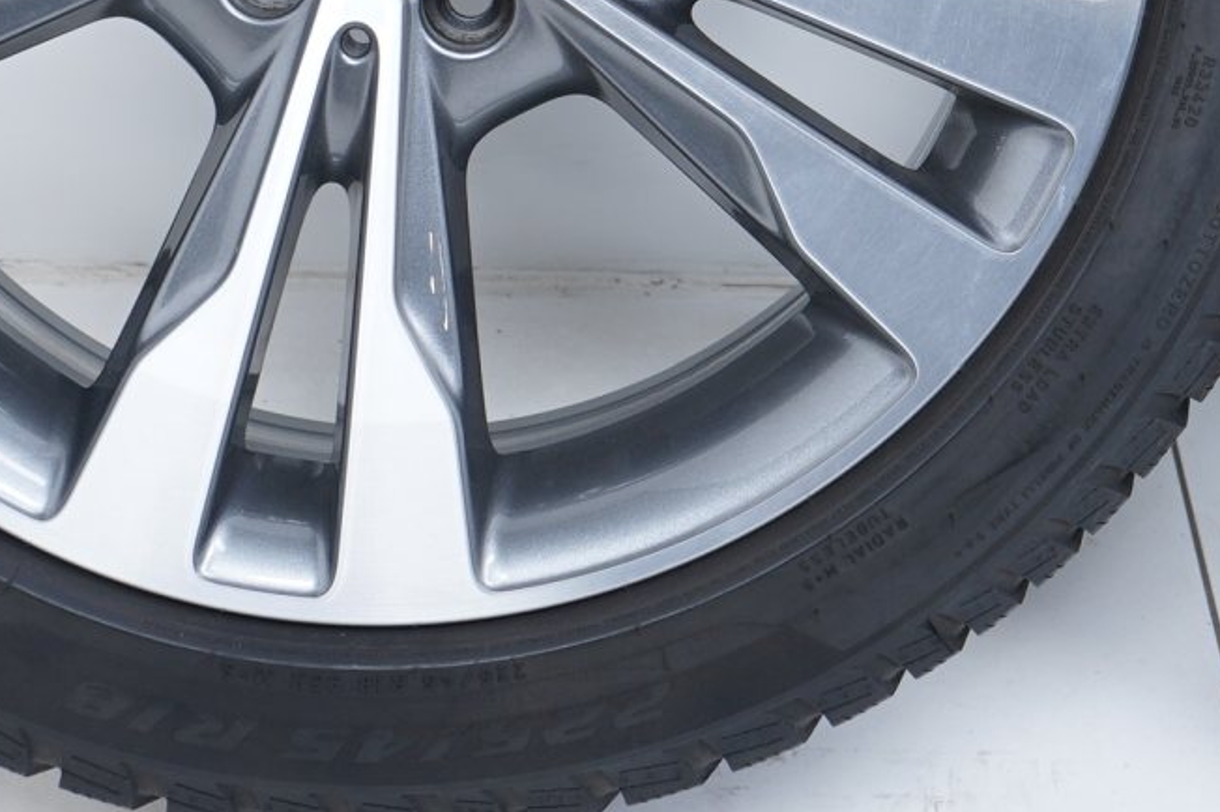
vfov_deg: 12.5
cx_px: 782
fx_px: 3590
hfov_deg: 19.2
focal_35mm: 106
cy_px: -233
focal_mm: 36
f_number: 7.1
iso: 250
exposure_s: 1/100
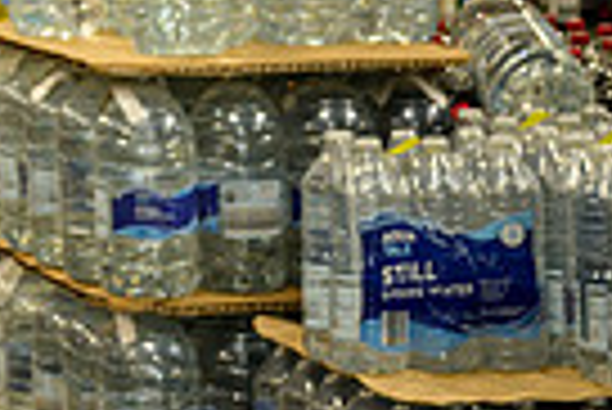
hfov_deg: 9.8
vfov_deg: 7.0
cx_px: -675
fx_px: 3267
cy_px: -228
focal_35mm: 192
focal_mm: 45
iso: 500
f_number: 3.2
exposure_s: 1/160
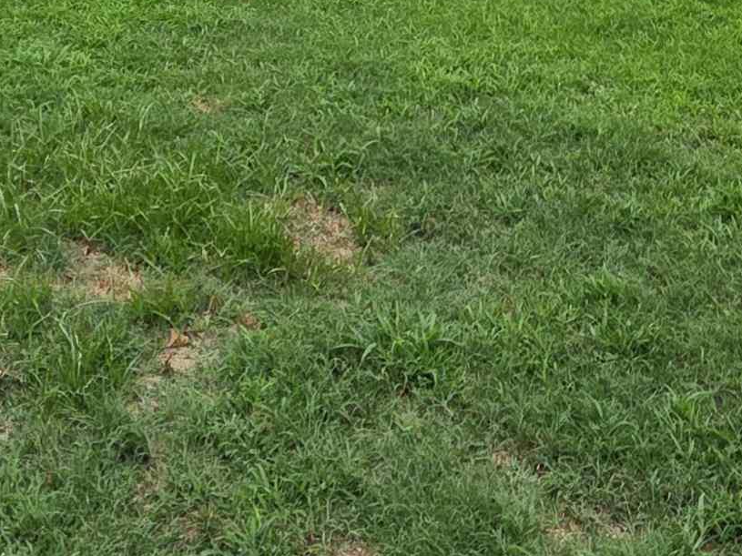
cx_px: 173
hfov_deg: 37.8
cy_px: -244
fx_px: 1050
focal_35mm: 49
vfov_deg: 24.2
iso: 40
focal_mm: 2.2
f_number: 1.9
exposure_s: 1/1328
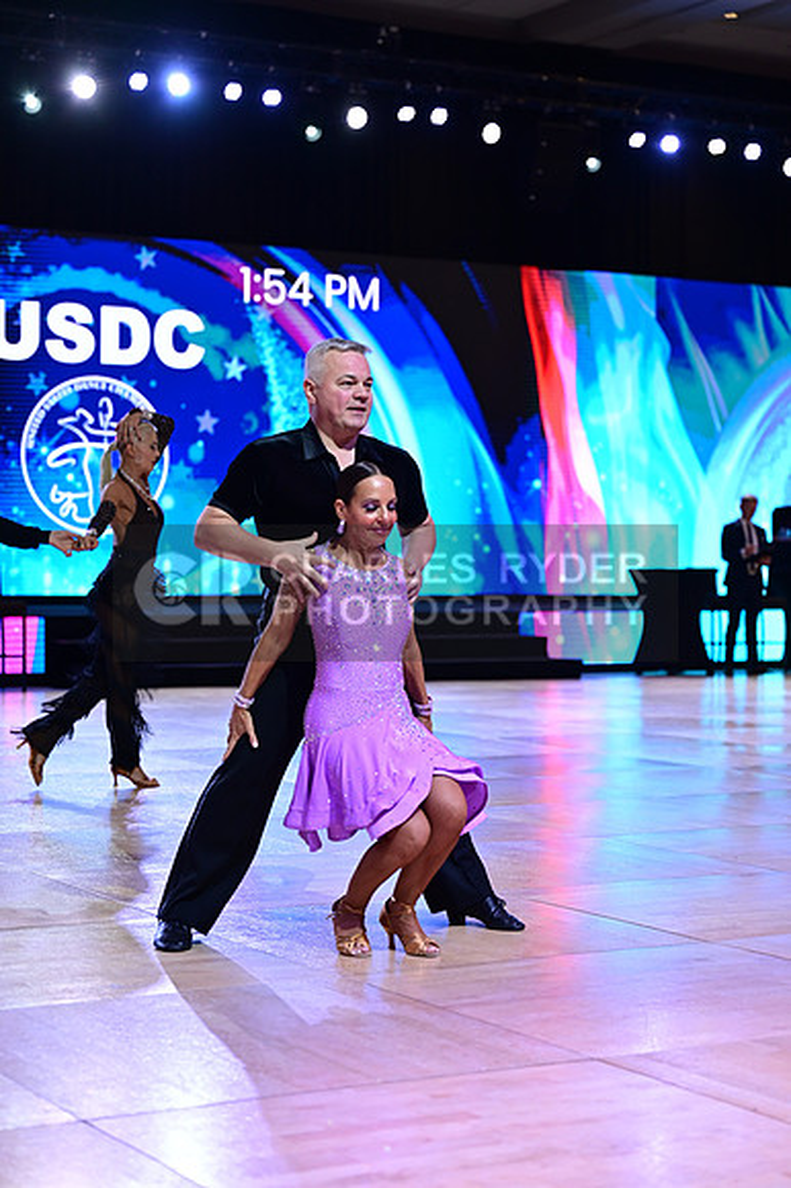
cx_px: 396
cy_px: 594
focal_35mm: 70
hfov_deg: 19.4
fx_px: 2310
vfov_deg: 28.9
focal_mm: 70
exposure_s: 1/640
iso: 1600
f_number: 2.8
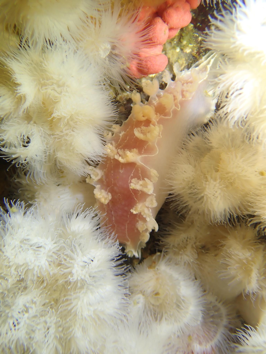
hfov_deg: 46.8
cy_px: 177
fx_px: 307
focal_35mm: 30
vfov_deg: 60.0
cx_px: 133
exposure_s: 1/30
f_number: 6.3
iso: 100
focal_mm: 5.5
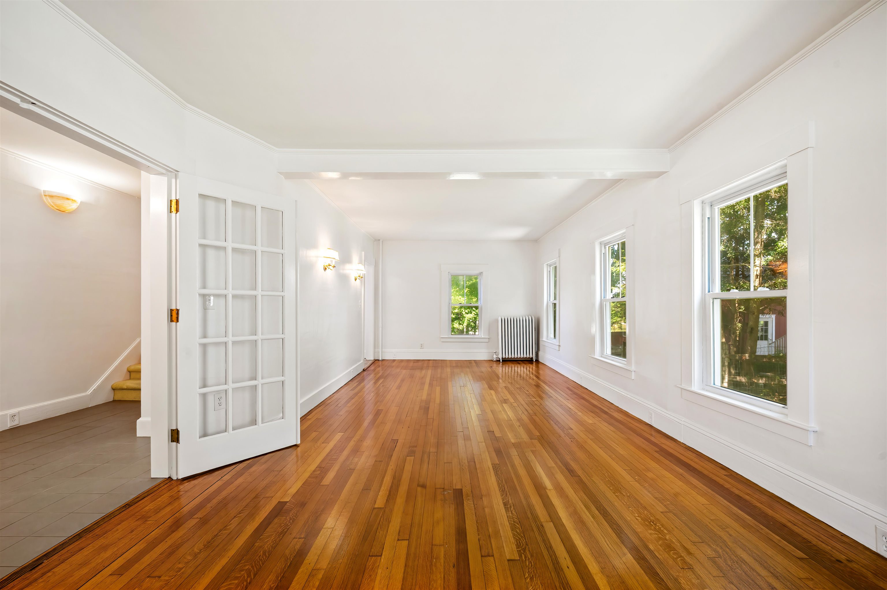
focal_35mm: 14
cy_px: 295
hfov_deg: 104.3
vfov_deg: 81.1
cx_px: 444
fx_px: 345
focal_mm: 14
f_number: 9
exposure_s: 1/13
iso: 500
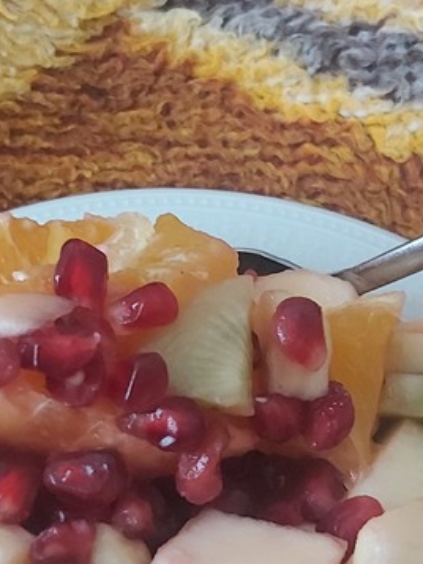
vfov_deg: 28.9
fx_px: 1091
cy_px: 348
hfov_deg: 21.9
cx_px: 180
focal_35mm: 67
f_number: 1.7
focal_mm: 3.92
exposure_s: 1/33
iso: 400
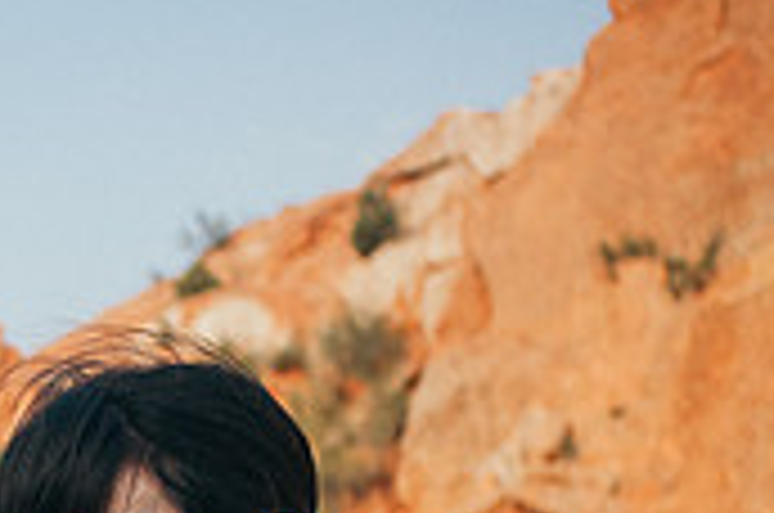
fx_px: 2146
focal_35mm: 100
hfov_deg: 19.3
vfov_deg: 13.2
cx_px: -142
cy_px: 628
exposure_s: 1/8000
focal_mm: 28
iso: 1000
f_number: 2.8
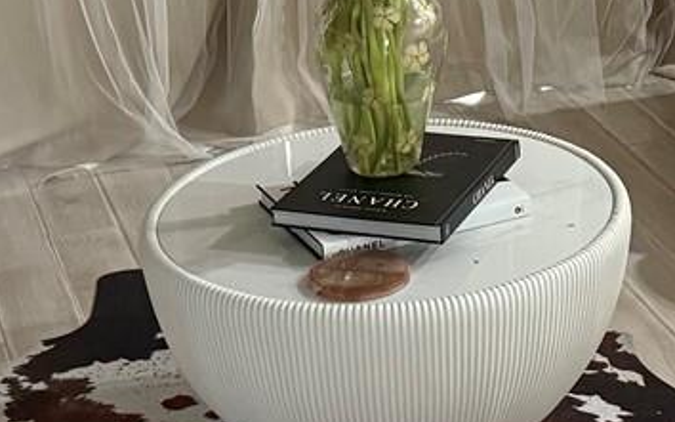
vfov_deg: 11.2
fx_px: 2115
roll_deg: +0.4
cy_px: -25
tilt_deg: -16.5
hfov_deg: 17.7
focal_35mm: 115
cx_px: 664
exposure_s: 1/60
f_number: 1.78
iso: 400
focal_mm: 6.76
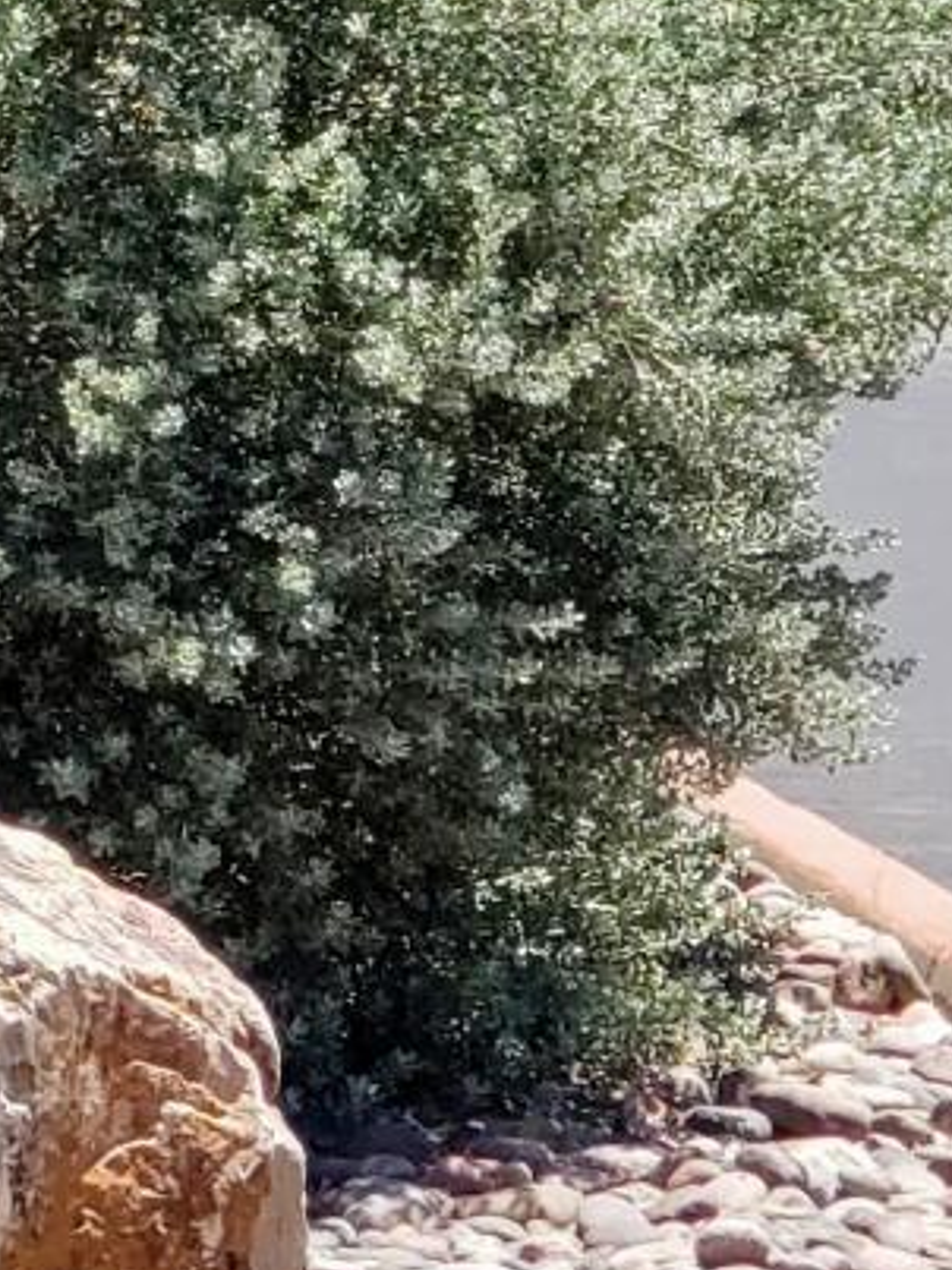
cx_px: -1047
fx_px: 9466
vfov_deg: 7.6
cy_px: -473
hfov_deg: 5.6
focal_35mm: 258
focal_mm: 6
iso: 32
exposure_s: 1/385
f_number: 2.4
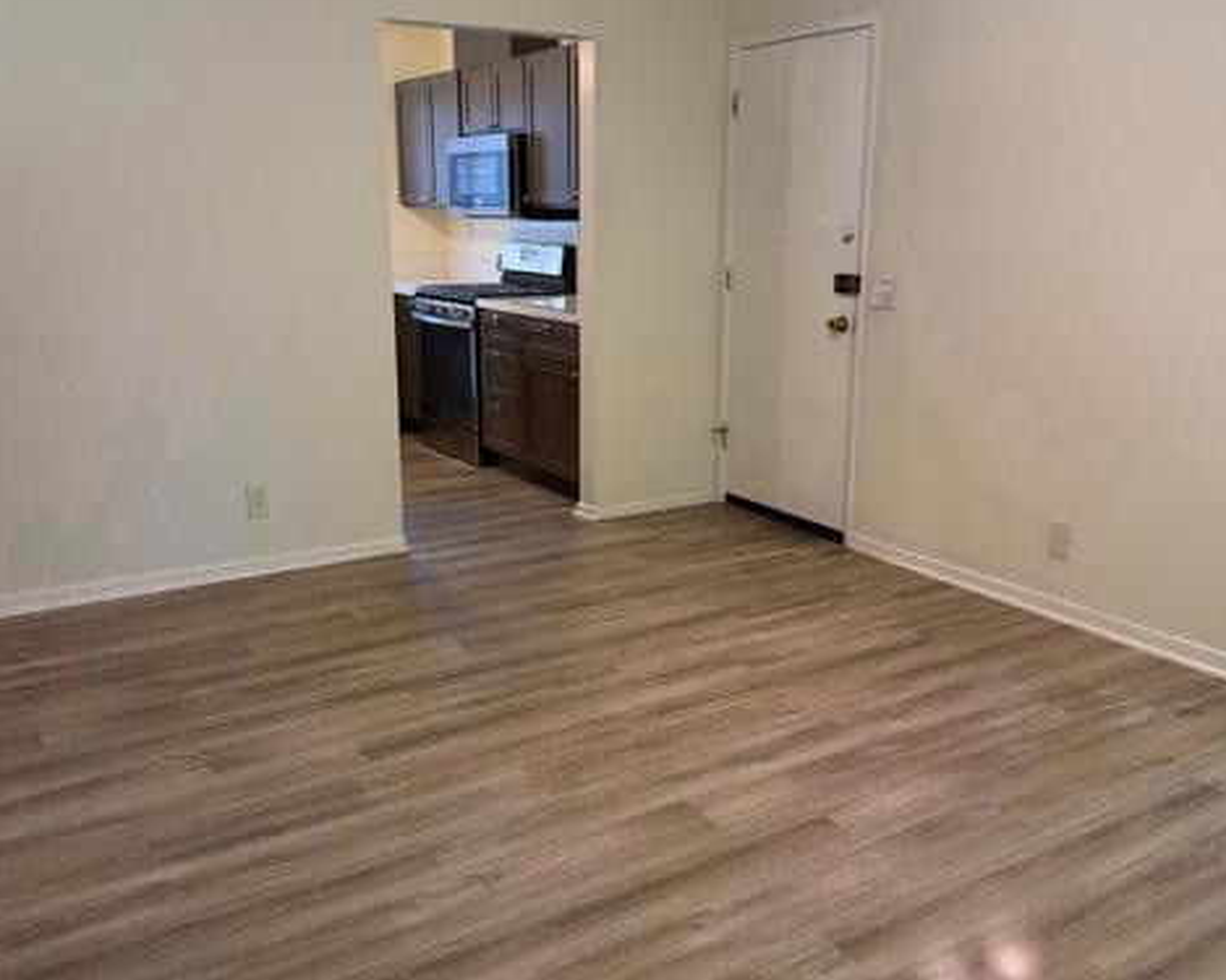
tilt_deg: -12.6
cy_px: 481
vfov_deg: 45.8
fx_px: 1161
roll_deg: +0.3
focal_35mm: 32
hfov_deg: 55.7
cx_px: 604
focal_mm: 6.76
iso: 200
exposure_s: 1/60
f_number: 1.78
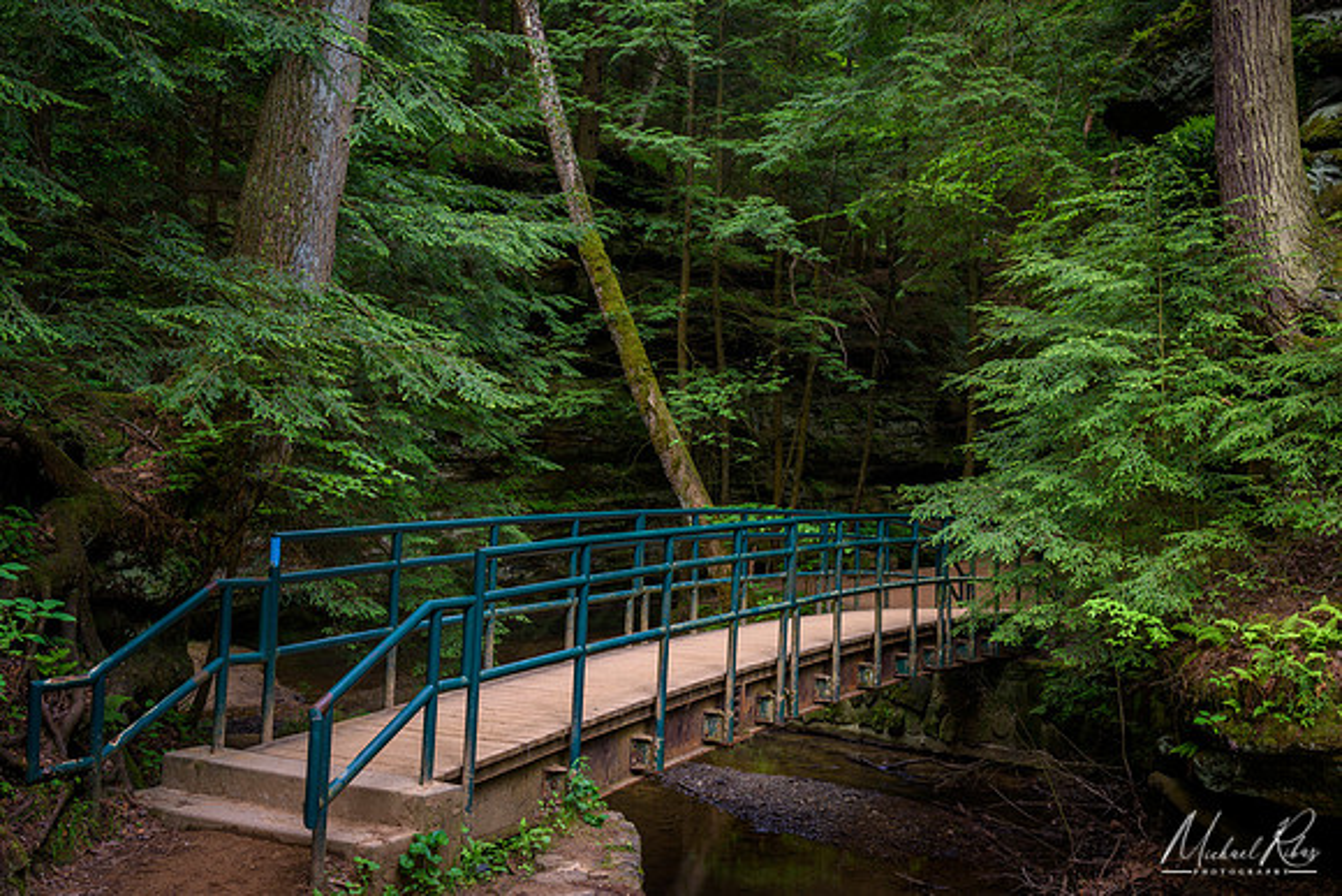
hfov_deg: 48.4
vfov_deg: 33.4
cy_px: 448
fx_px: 1492
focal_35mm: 40
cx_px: 671
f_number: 11
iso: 64
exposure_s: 1/1.25
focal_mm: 40
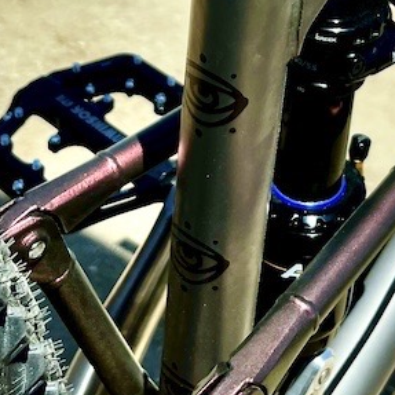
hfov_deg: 20.9
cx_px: 325
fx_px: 1059
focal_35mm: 82
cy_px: -114
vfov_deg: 19.5
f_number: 1.6
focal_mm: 5.1
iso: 50
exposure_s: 1/4310
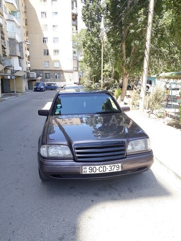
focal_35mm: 27
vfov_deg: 65.3
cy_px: 120
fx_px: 188
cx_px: 90
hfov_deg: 51.4
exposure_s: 1/290
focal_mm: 3.6
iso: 40
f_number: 1.9
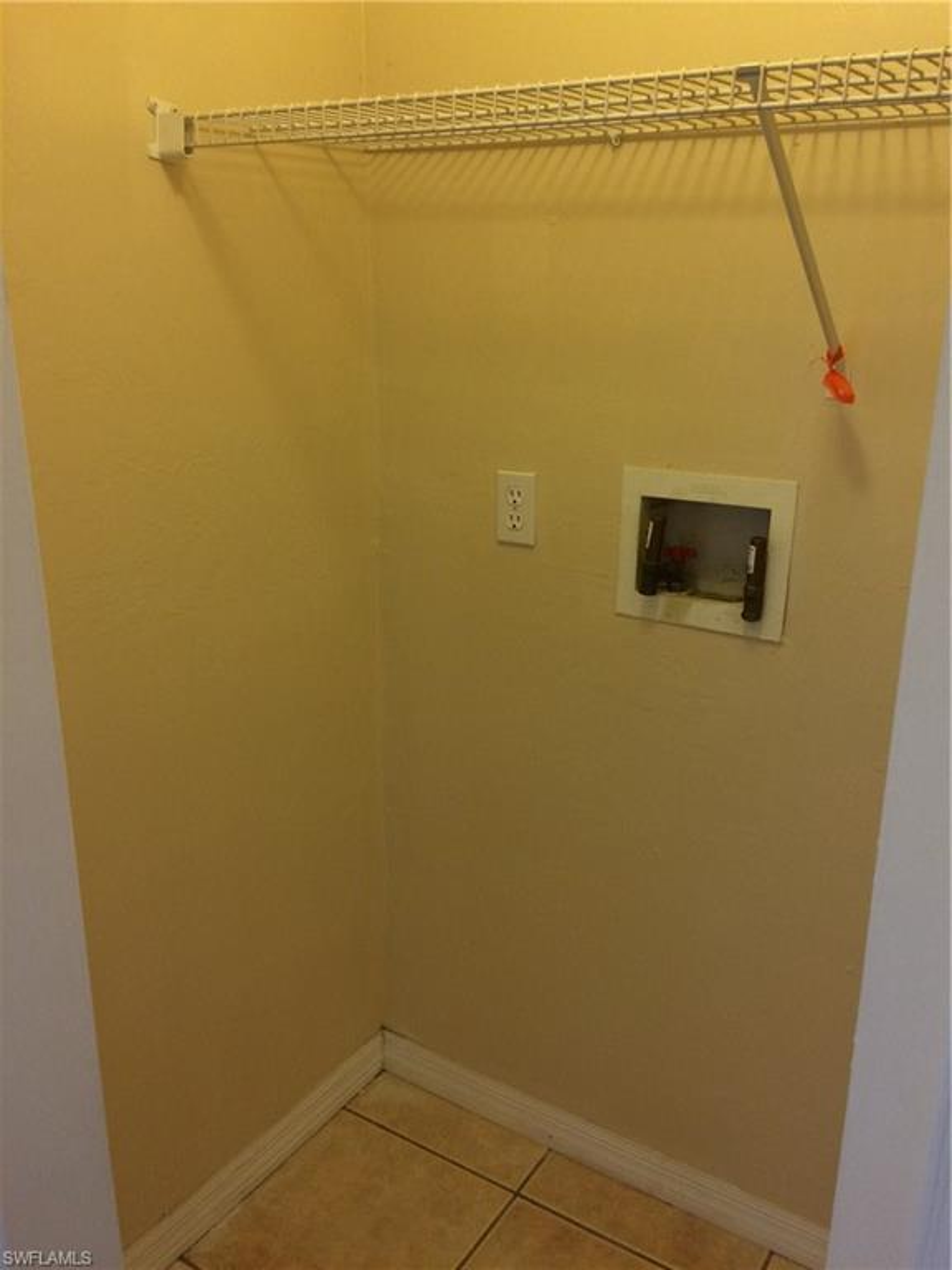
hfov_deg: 48.2
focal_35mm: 29
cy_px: 635
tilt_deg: -18.2
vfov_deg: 61.7
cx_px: 476
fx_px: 1063
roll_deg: +0.3
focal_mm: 4.15
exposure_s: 1/30
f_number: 2.2
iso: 125
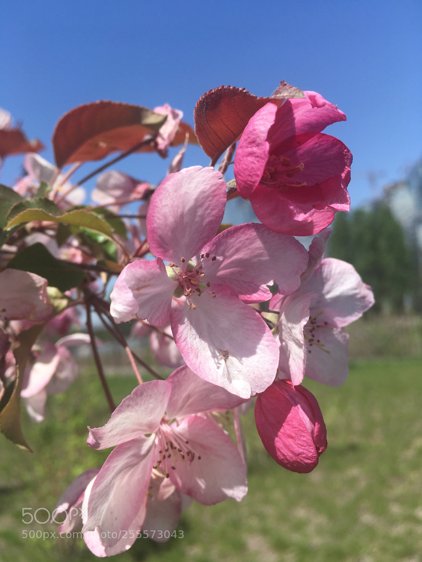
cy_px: 281
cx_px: 211
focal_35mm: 29
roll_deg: +10.2
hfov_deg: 48.2
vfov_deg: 61.7
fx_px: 471
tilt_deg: +3.1
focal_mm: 4.15
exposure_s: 1/1374
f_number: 2.2
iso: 25
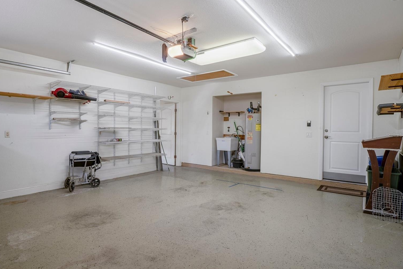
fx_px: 213
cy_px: 135
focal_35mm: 19
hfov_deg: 86.9
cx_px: 197
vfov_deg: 64.6
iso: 320
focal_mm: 12
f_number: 8
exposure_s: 1/20
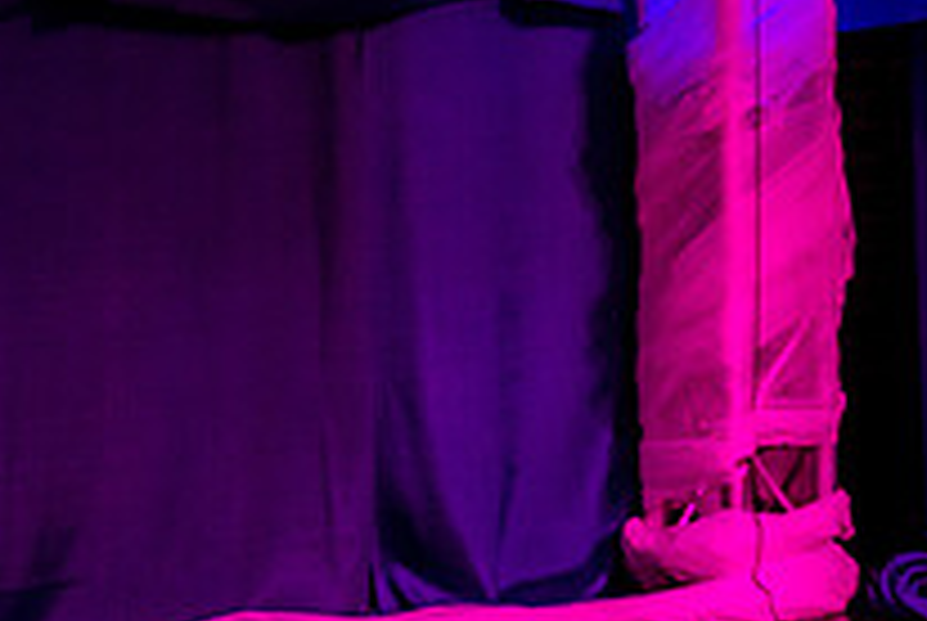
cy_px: 81
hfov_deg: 9.4
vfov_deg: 6.4
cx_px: 1104
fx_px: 5544
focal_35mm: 215
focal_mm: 60
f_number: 2.8
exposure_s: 1/100
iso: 2500
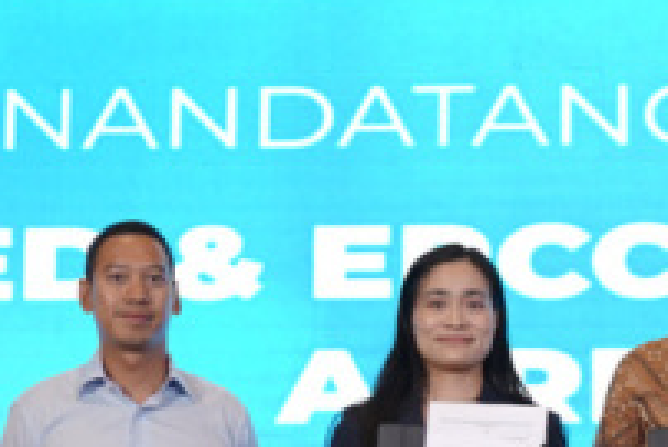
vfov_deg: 8.1
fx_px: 3082
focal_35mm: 166
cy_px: 646
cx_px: 675
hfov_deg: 12.2
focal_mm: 35
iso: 80
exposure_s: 1/100
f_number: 1.4
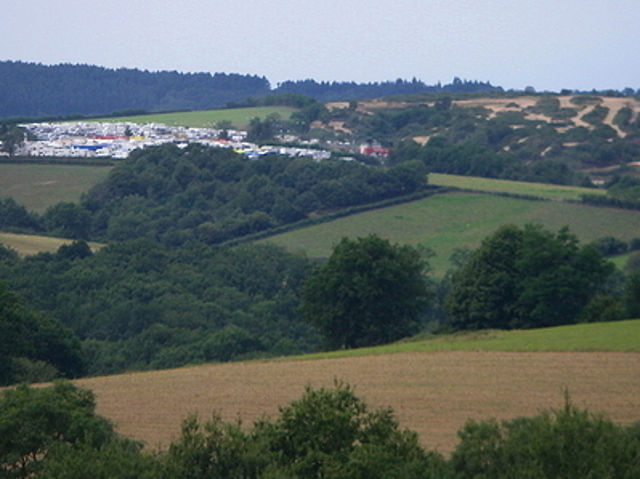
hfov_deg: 6.3
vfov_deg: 4.7
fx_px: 5841
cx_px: 321
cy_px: 119
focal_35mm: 316
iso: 80
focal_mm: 32.5
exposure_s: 1/400
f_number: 4.6
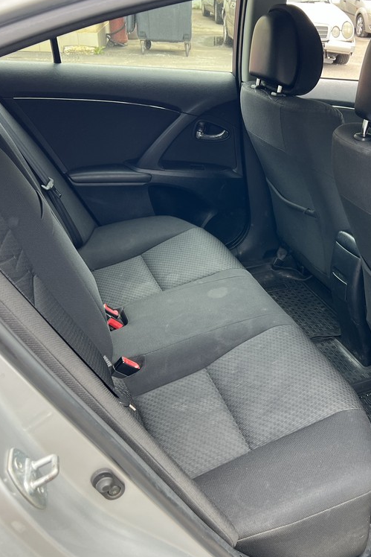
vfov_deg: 51.9
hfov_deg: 35.2
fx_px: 572
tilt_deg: -27.2
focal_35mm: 37
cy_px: 278
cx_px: 279
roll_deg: -3.4
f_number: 1.5
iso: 50
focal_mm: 5.7
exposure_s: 1/171
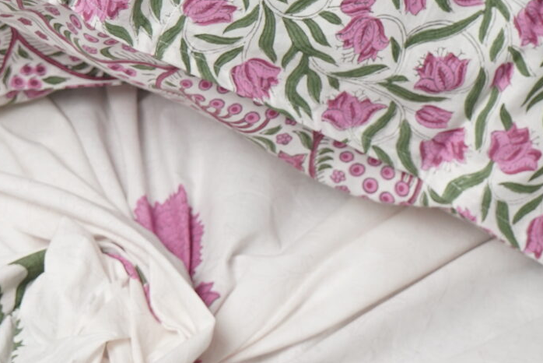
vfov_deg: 6.6
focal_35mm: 209
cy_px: 102
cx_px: 65
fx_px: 3154
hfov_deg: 9.8
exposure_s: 1/100
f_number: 5.6
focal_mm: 57
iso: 320
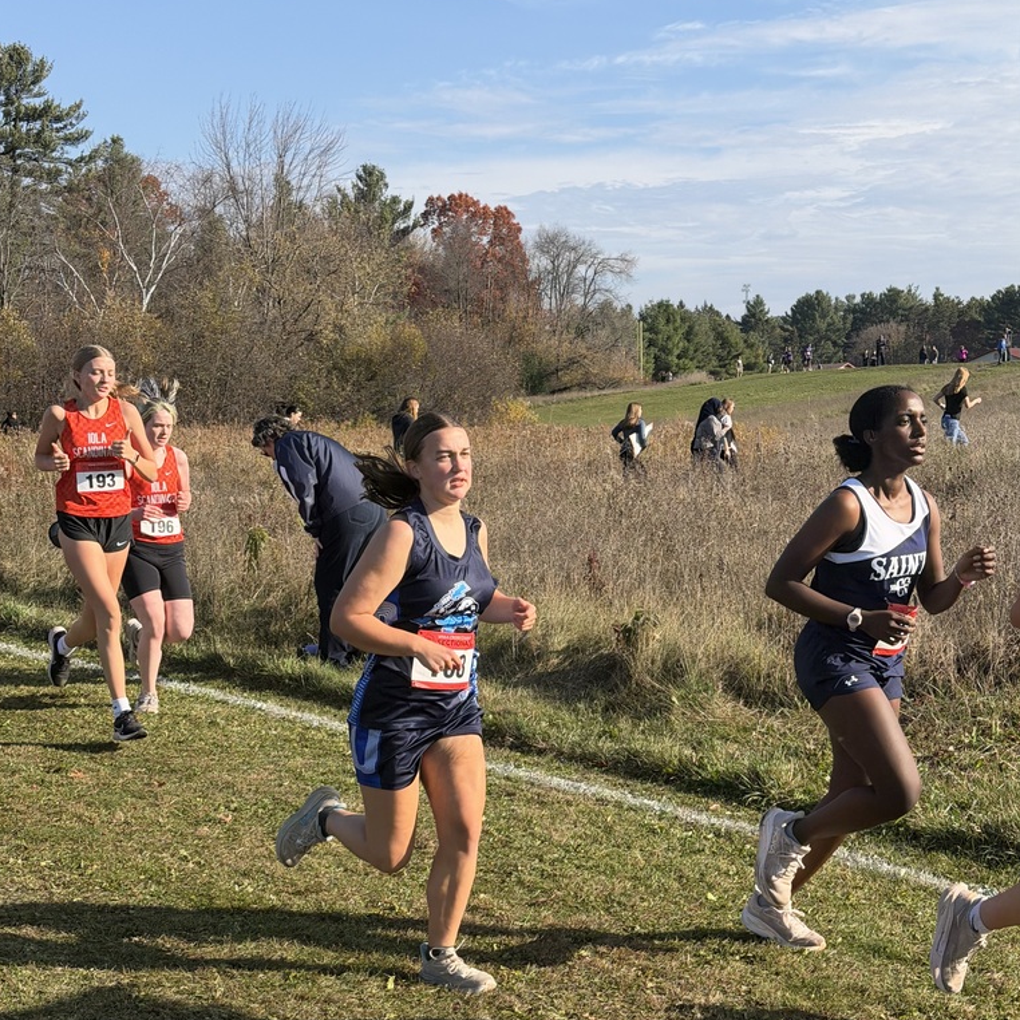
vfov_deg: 29.9
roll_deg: +0.5
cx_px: 510
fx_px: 1900
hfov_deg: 30.0
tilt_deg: -9.0
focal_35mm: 57
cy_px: 647
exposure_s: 1/2865
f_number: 1.78
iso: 64
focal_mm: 6.76
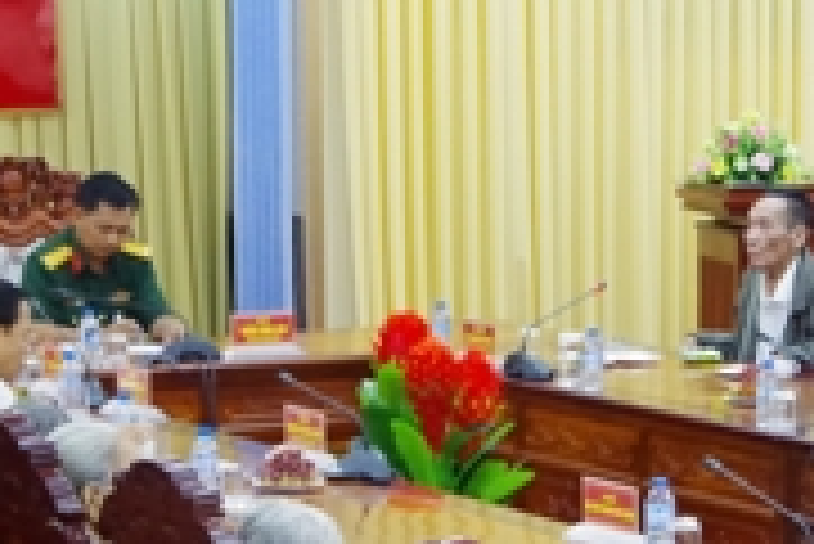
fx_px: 3598
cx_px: 558
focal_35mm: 159
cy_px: 632
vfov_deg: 8.6
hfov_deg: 12.9
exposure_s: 1/30
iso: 1600
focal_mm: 24
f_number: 4
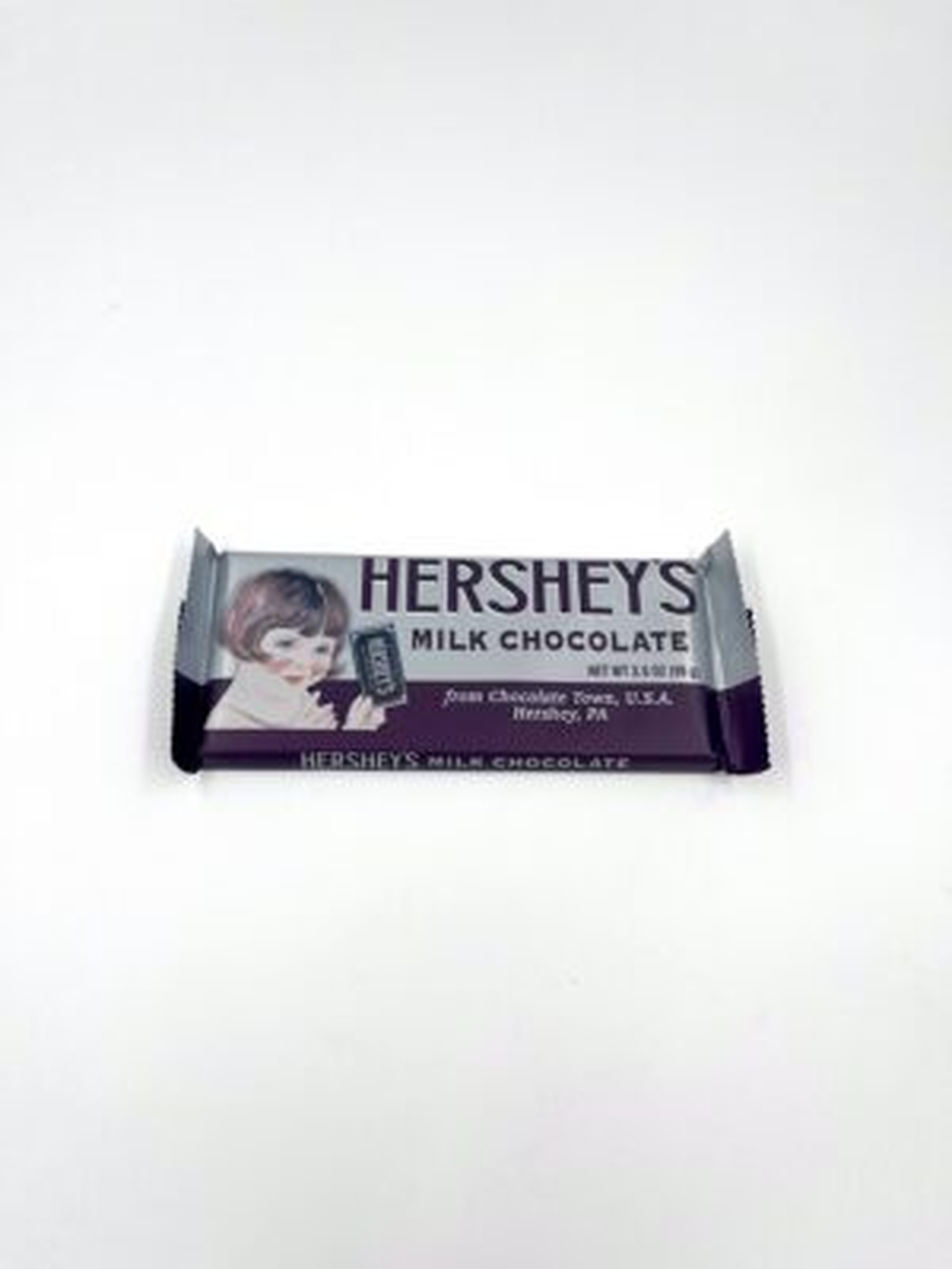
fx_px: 953
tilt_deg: -64.2
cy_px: 634
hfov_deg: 53.1
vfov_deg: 67.3
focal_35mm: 26
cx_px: 476
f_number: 1.6
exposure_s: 1/833
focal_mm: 5.1
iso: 50
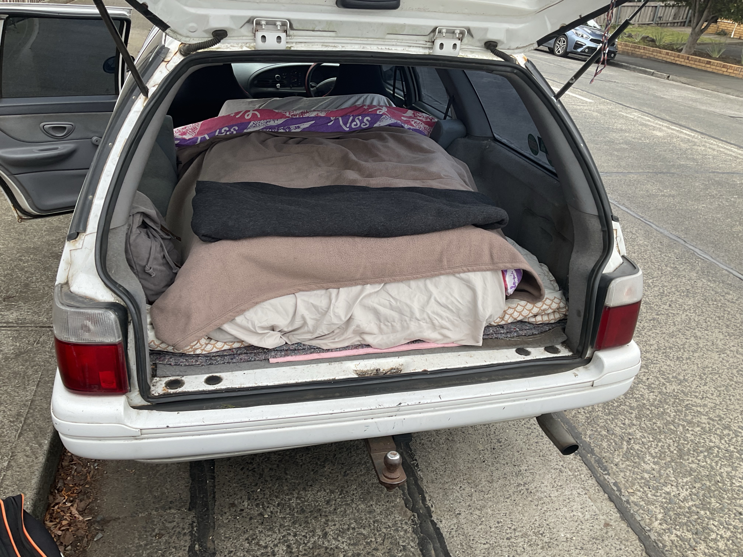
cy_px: 278
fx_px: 622
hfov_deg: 61.7
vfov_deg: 48.2
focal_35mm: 29
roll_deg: -8.5
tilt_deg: -26.4
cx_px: 372
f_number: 1.8
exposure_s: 1/120
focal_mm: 3
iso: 20
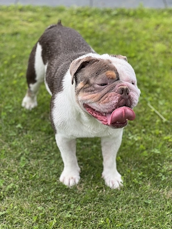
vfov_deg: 25.3
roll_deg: -1.8
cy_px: 114
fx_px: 510
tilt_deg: -31.1
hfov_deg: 19.1
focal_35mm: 77
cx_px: 86
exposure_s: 1/121
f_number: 2.8
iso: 32
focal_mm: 9
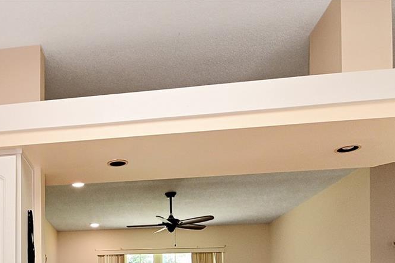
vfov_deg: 31.1
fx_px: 395
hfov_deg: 48.2
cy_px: 314
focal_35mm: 36
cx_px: 48
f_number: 7.1
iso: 1000
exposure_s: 1/125
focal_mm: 10
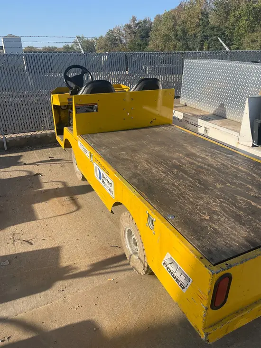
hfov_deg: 53.1
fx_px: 261
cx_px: 130
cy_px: 174
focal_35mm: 26
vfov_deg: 67.3
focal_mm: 5.1
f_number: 1.6
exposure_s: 1/2755
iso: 50
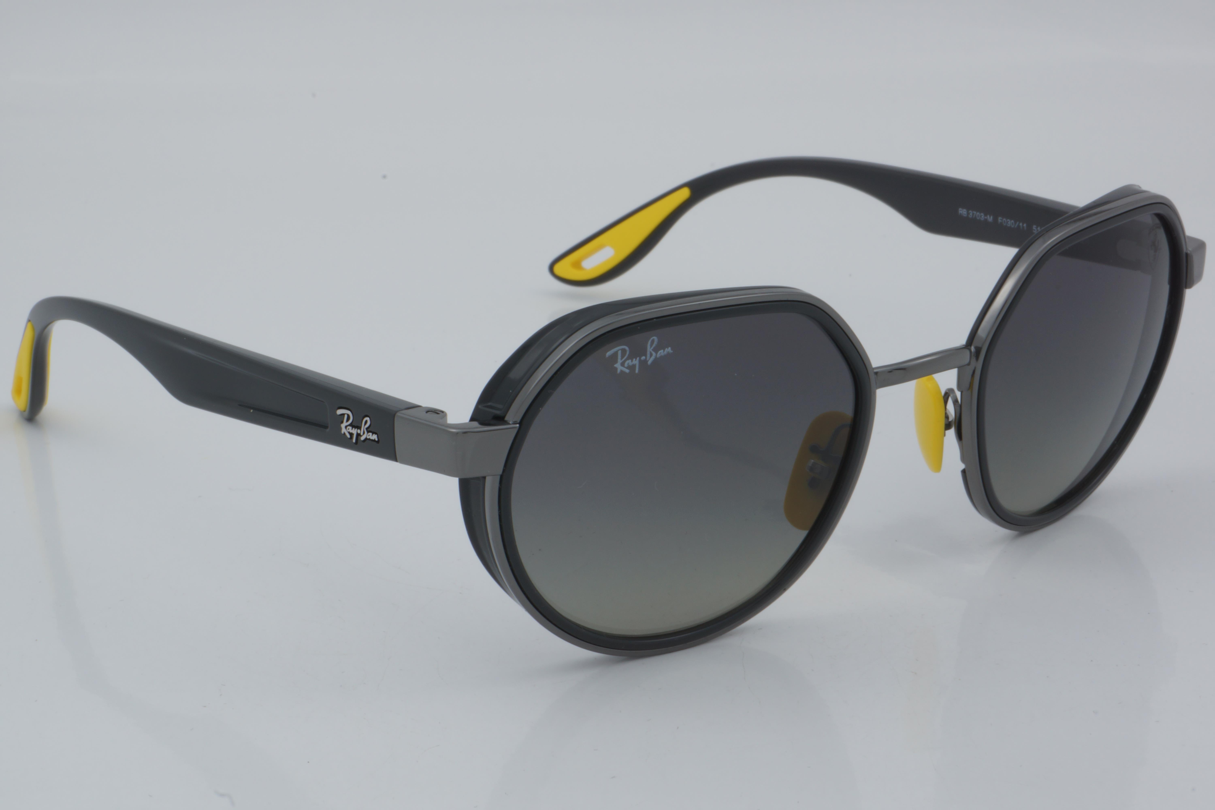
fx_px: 2531
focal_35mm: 75
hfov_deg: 27.0
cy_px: 405
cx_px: 608
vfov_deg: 18.2
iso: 100
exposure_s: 1/4
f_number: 32
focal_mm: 50
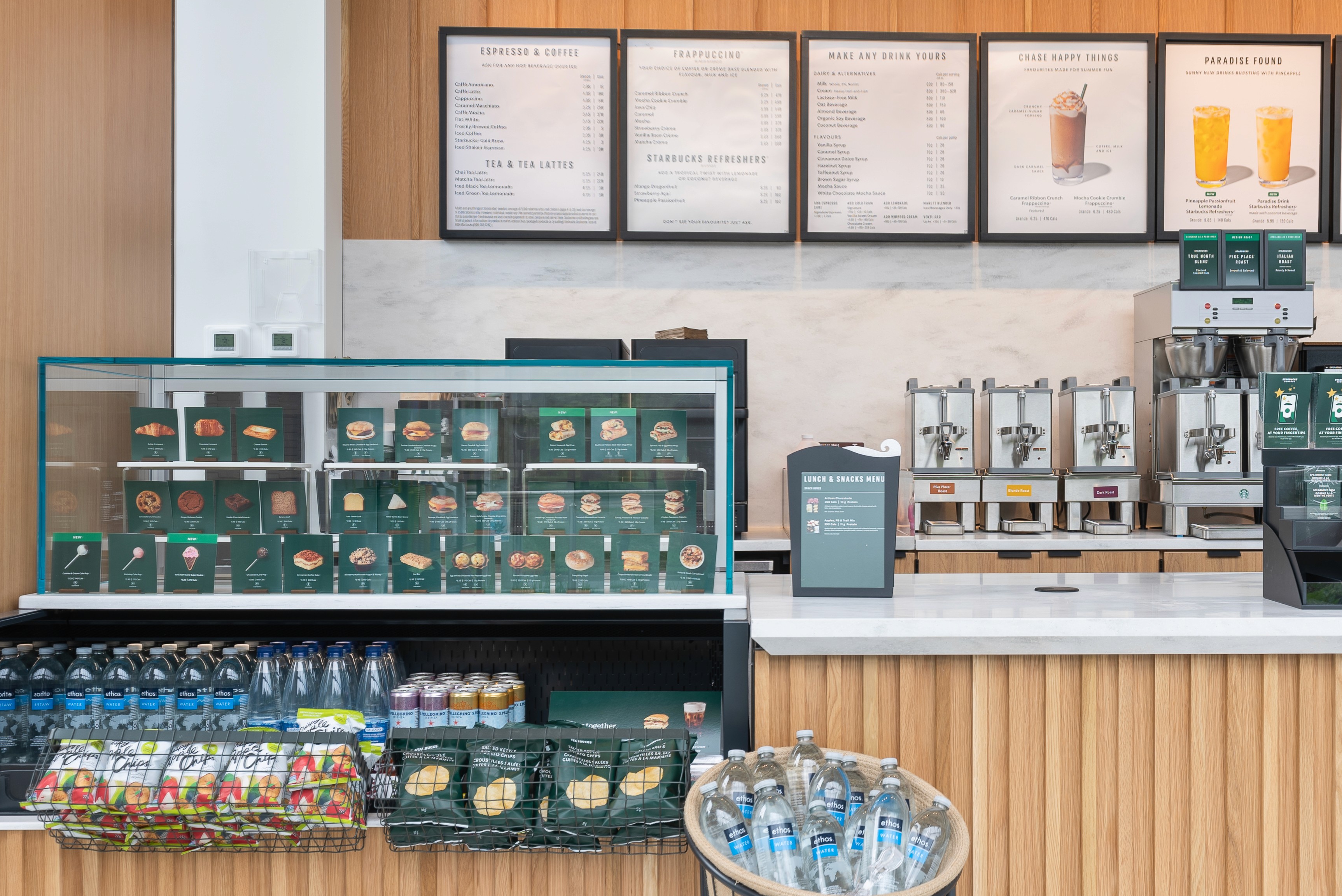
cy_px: 471
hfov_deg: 45.2
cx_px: 790
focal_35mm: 43
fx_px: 1604
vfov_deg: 31.2
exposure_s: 1/50
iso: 80
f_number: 8
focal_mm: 35
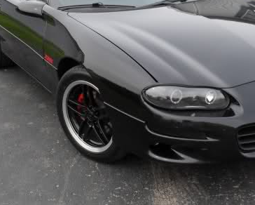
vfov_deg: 25.1
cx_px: 143
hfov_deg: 31.4
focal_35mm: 60
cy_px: 49
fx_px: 453
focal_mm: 6.3
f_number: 3.2
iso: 100
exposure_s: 1/500
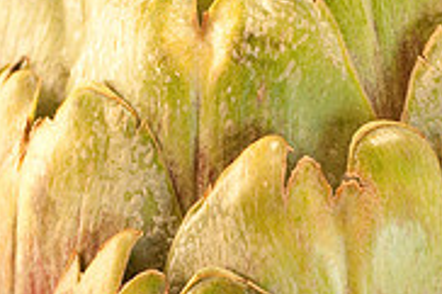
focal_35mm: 185
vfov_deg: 7.2
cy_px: 491
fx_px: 2269
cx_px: 351
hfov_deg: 11.1
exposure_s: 1/160
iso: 200
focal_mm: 50
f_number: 6.3
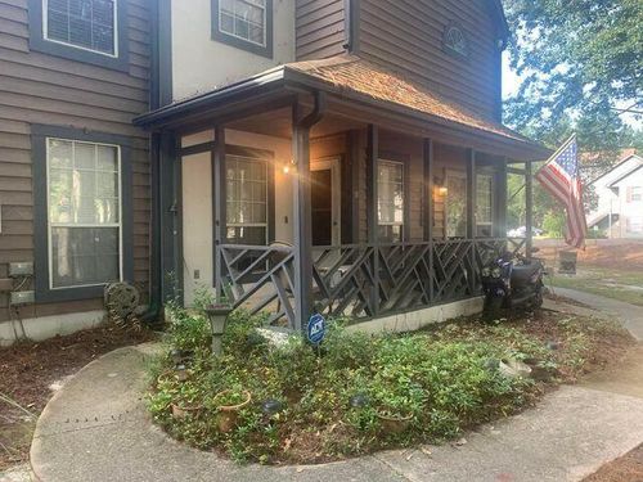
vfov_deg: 53.1
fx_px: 483
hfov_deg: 67.3
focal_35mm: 26
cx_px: 322
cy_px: 241
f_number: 1.8
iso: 80
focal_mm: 4.25
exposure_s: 1/121
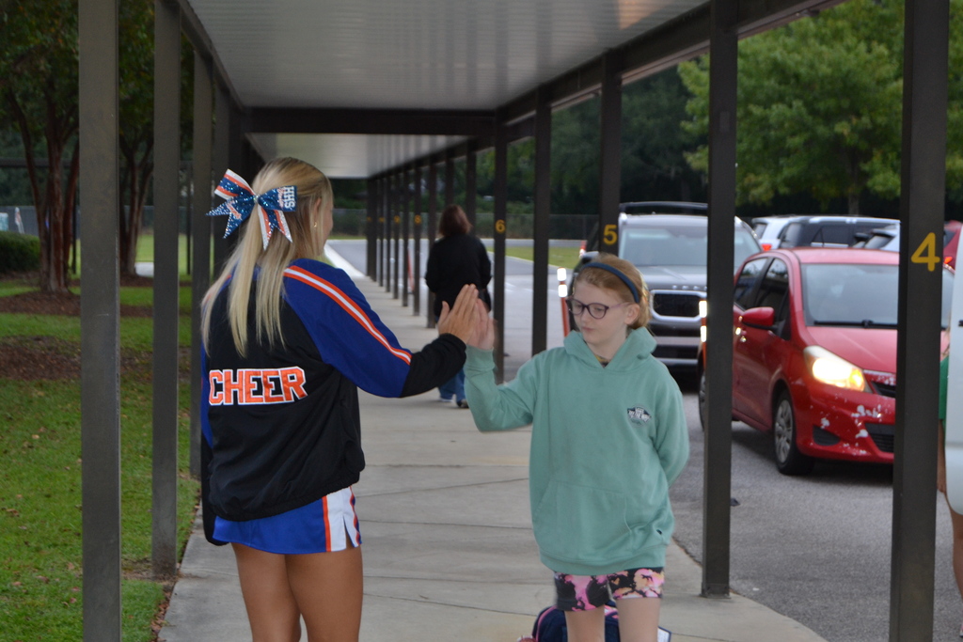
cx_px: 482
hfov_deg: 27.0
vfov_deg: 18.2
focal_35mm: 75
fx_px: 2006
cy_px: 321
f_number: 5.6
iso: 560
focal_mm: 50
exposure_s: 1/60
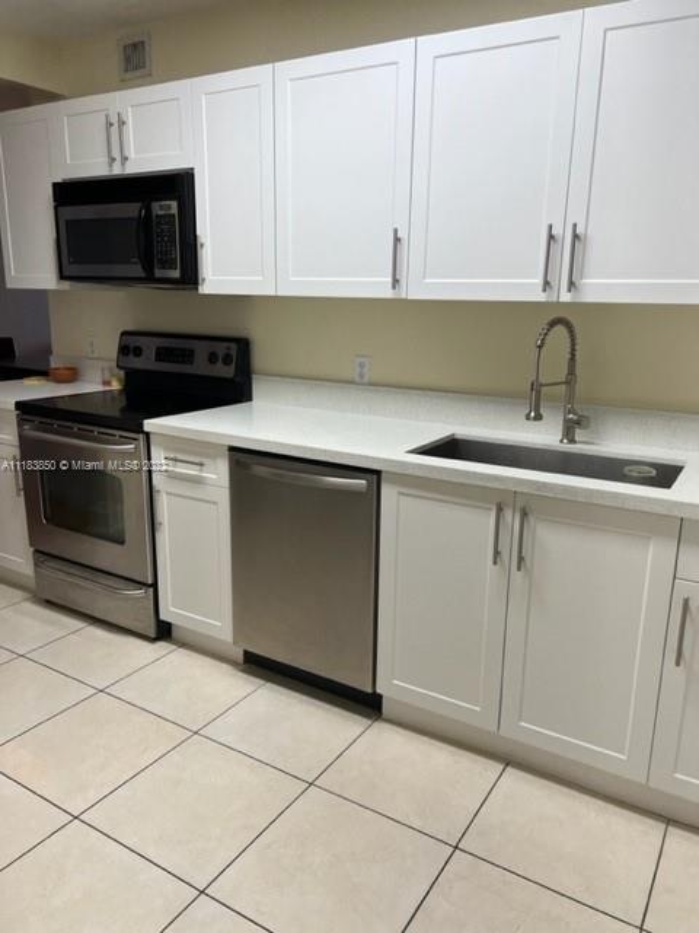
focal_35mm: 26
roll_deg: -1.3
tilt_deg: -14.8
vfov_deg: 67.3
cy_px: 466
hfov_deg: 53.1
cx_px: 350
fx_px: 700
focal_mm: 5.7
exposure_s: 1/120
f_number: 1.5
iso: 64
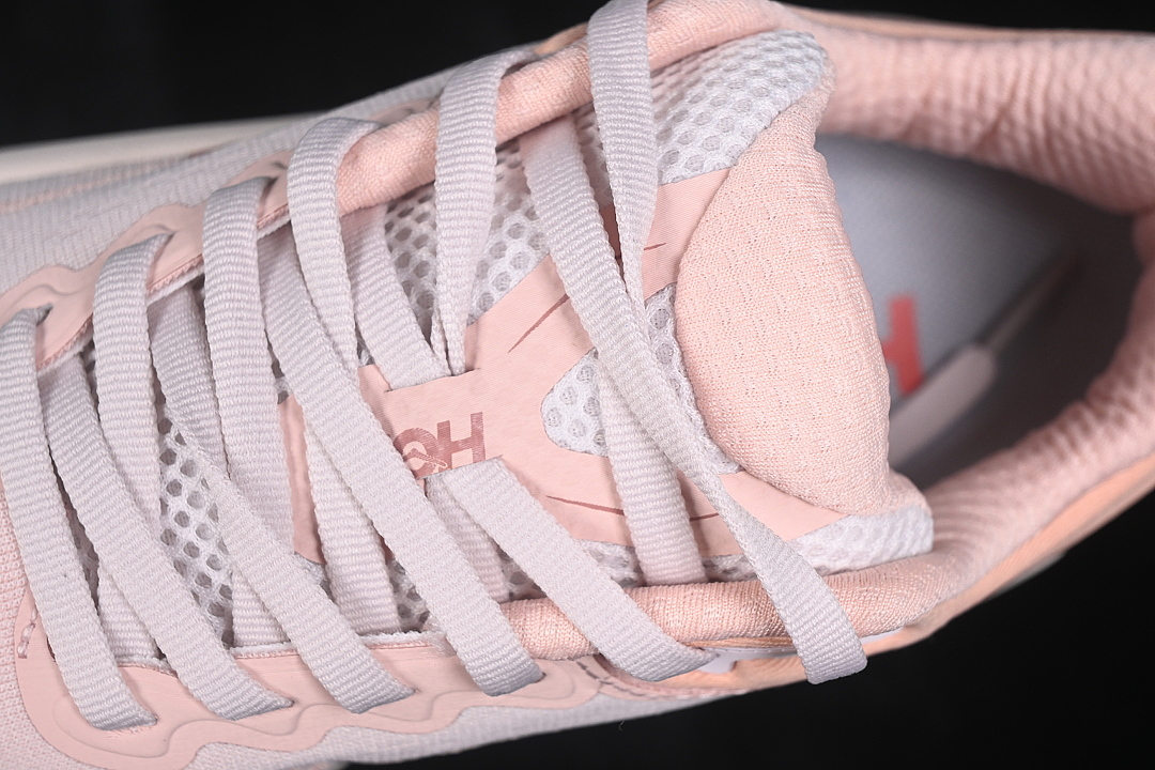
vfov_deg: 18.2
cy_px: 385
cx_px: 578
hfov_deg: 27.0
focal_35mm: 75
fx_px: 2406
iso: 160
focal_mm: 50
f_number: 7.1
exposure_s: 1/80
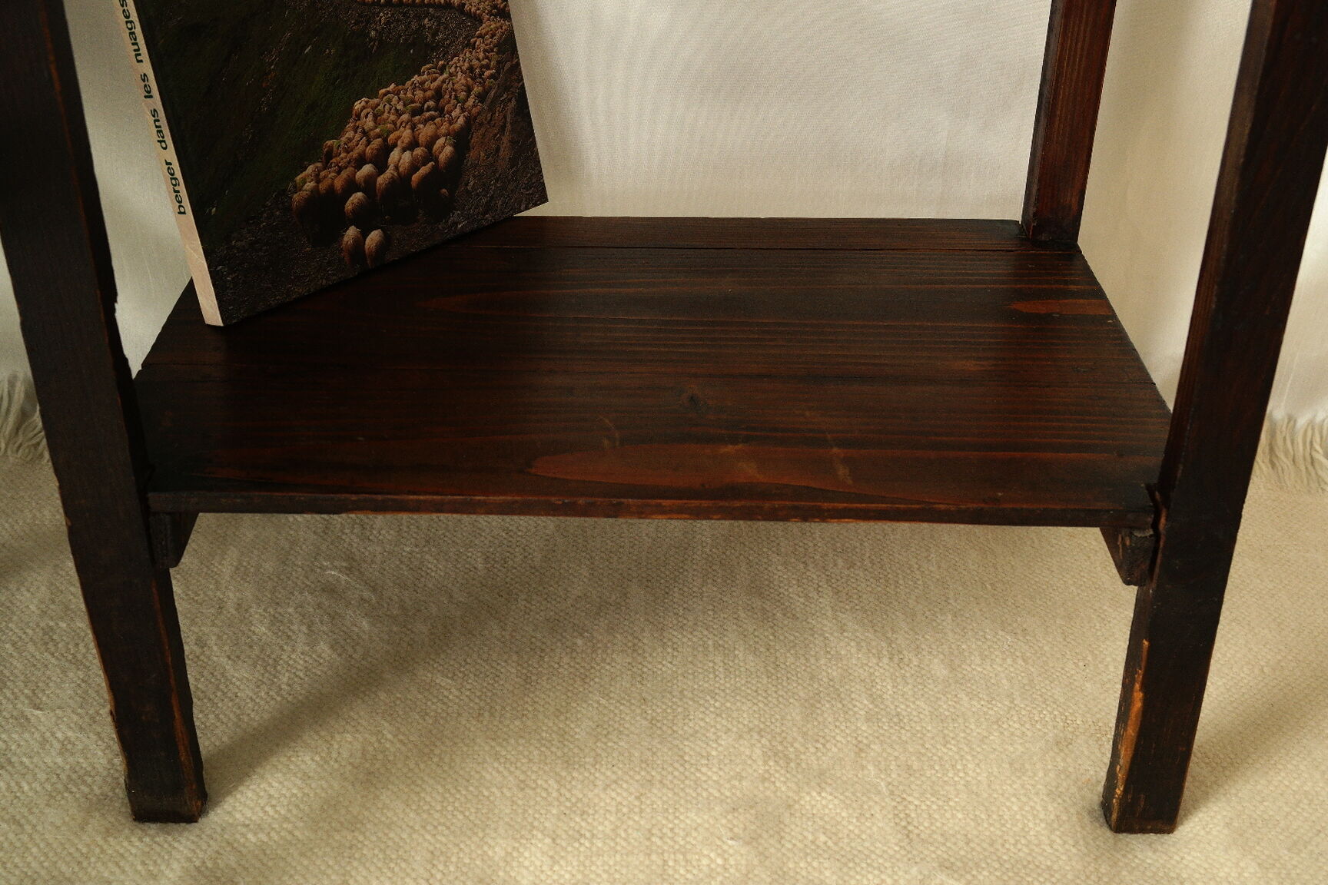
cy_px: 442
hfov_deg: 45.4
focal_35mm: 43
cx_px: 664
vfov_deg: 31.2
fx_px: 1586
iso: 400
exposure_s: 1/30
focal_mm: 28
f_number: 5.6
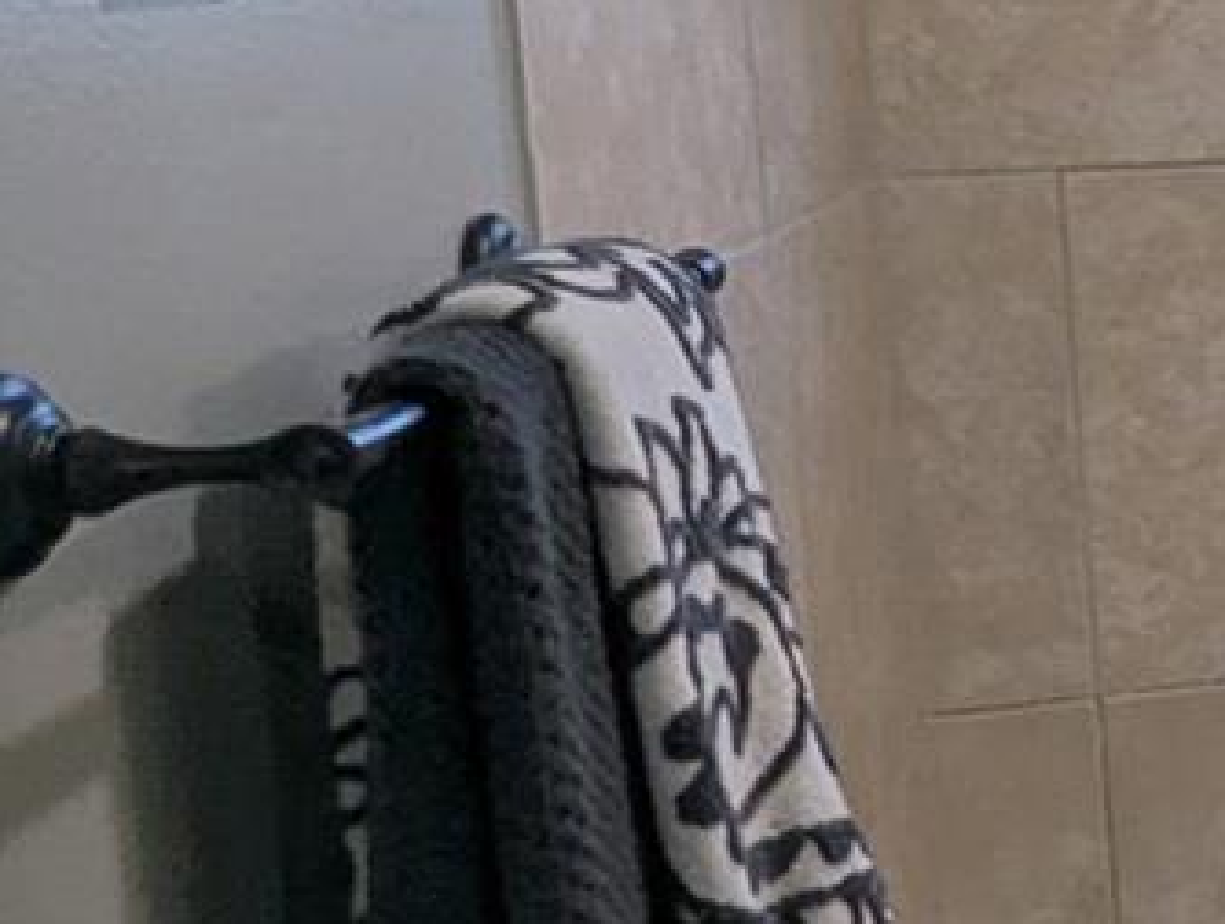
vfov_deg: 23.4
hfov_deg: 19.5
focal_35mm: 62
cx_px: 2391
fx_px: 2199
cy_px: 194
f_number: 2.2
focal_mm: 1.95
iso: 48
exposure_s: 1/60
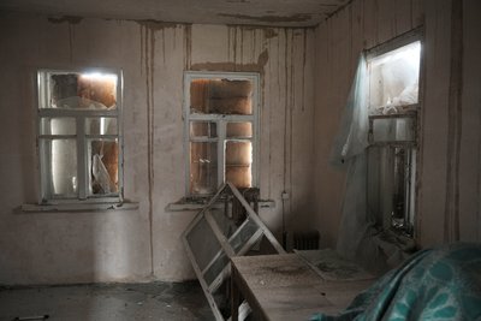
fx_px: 401
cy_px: 160
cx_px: 240
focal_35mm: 30
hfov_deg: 61.9
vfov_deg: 43.6
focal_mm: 30
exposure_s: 1/50
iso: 1600
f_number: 4
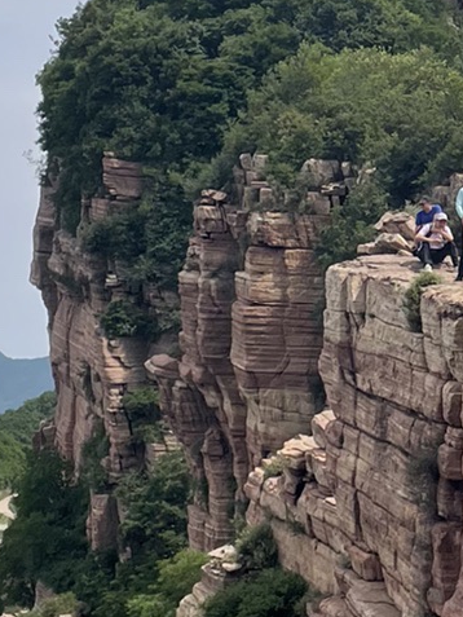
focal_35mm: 109
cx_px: 498
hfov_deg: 13.3
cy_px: 282
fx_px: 1943
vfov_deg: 18.0
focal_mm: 4.2
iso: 32
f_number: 1.6
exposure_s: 1/7299
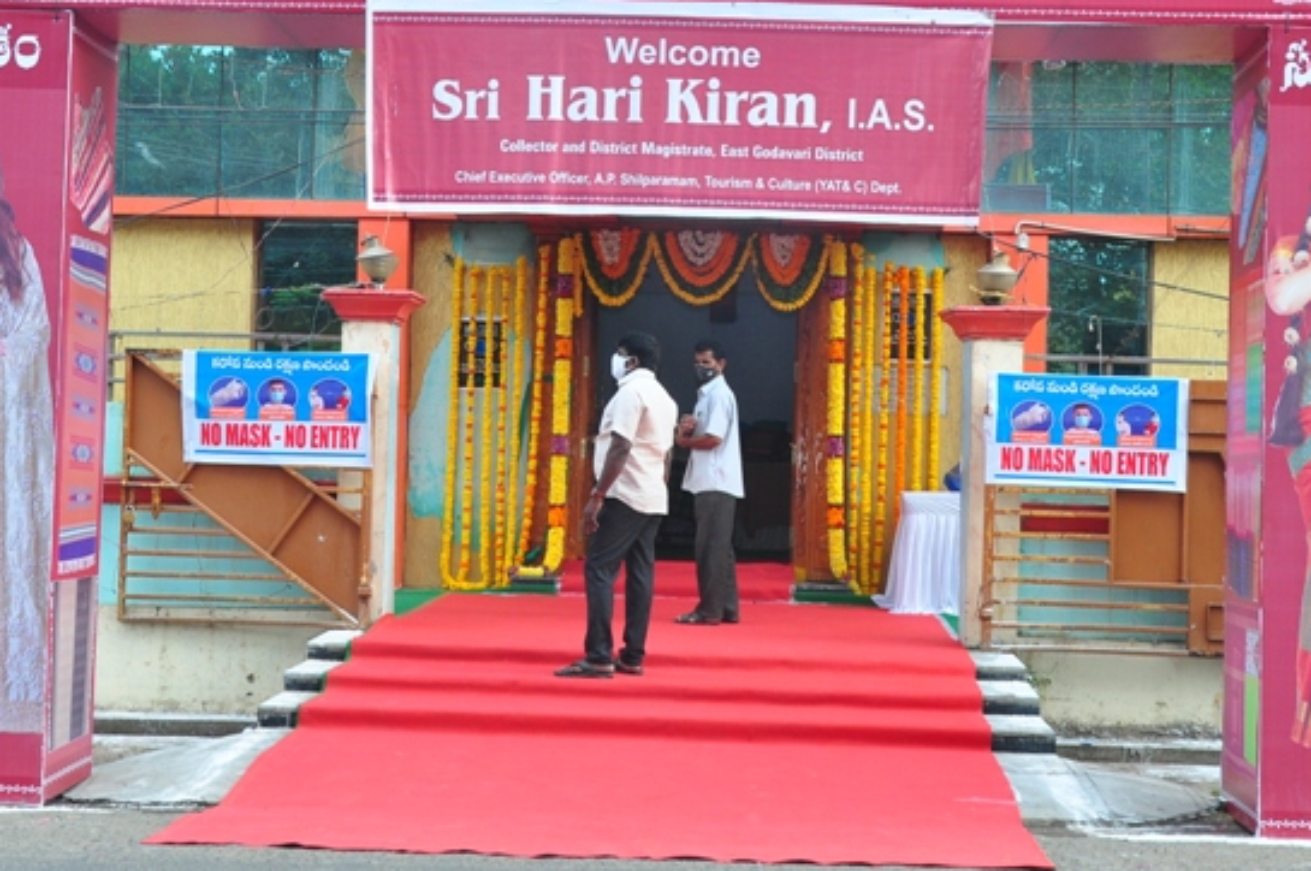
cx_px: 664
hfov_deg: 30.5
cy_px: 319
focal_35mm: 66
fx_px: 2401
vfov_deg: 20.5
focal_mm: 30
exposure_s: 1/160
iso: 320
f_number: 8
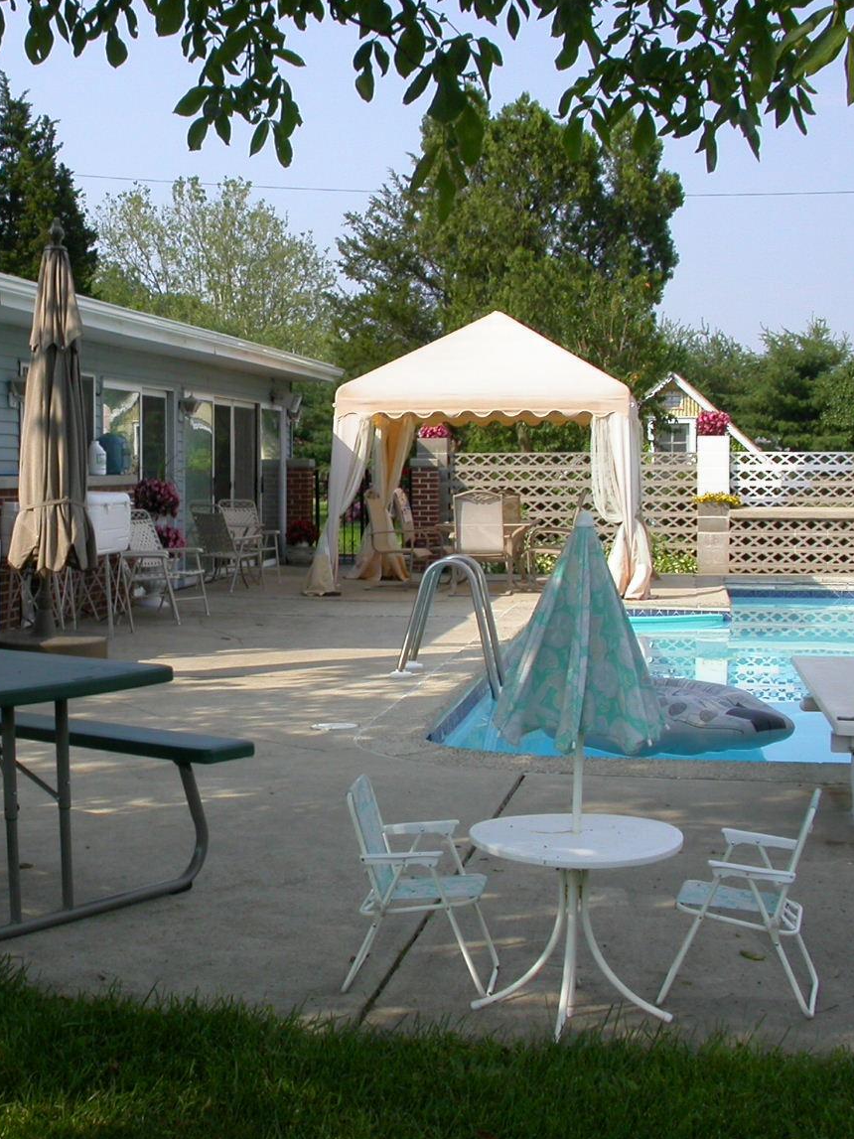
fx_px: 1744
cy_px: 545
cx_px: 180
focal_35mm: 53
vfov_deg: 36.2
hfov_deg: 27.0
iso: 100
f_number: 6.7
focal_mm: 7.85
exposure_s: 1/307
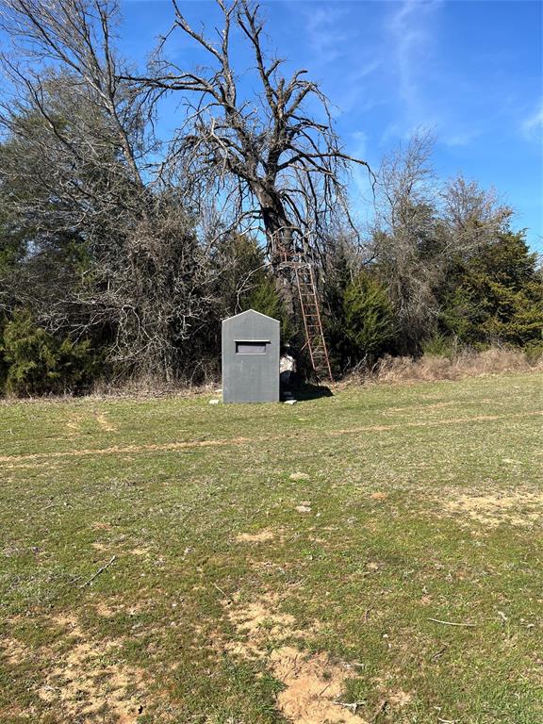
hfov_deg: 53.1
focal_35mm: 26
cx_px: 272
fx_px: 544
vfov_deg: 67.3
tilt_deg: -1.5
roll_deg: -0.2
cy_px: 362
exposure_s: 1/2268
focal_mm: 5.1
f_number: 1.6
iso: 50
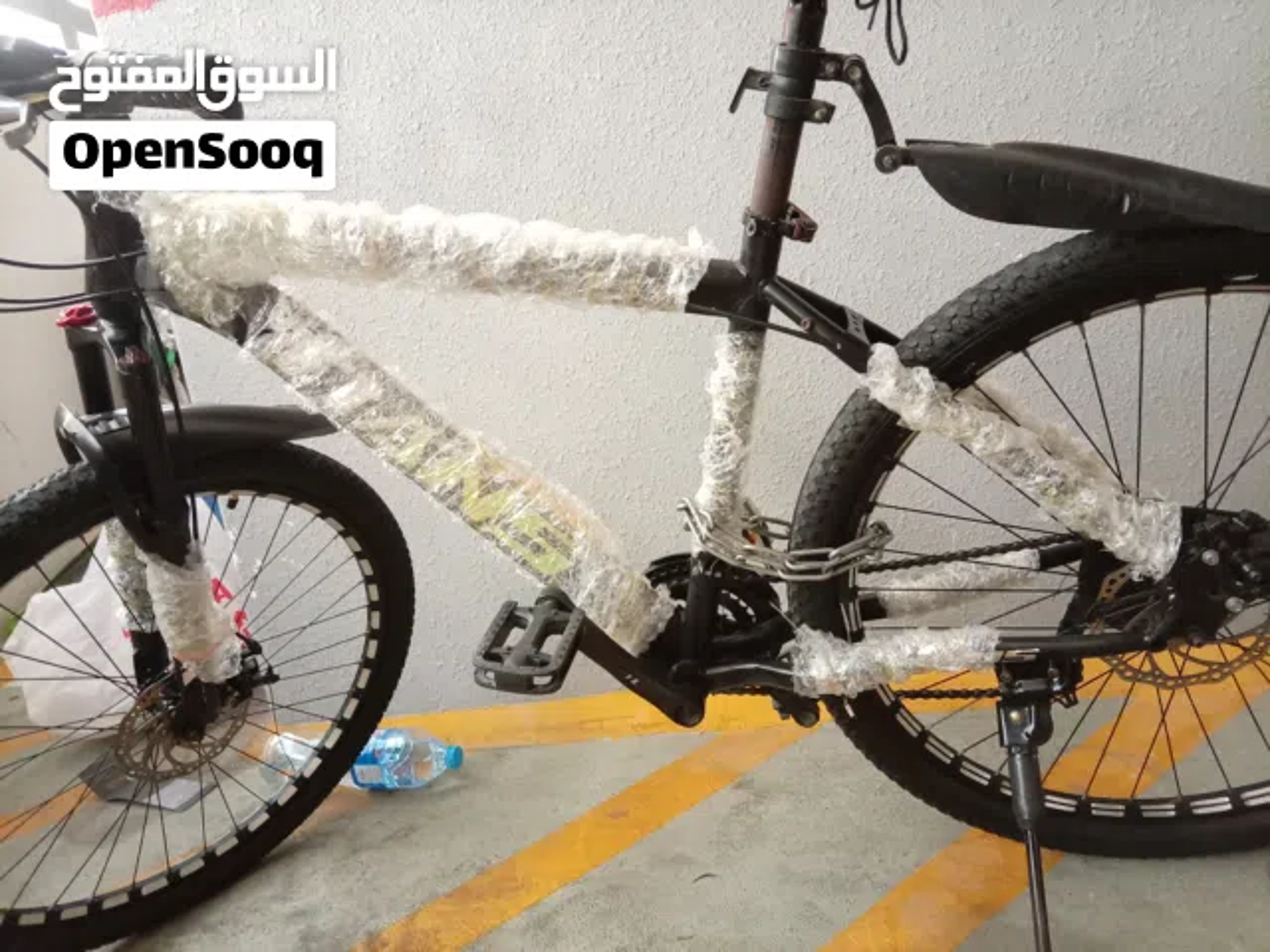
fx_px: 917
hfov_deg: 69.4
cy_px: 476
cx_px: 635
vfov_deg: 54.9
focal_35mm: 25
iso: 2039
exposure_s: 1/100
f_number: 1.8
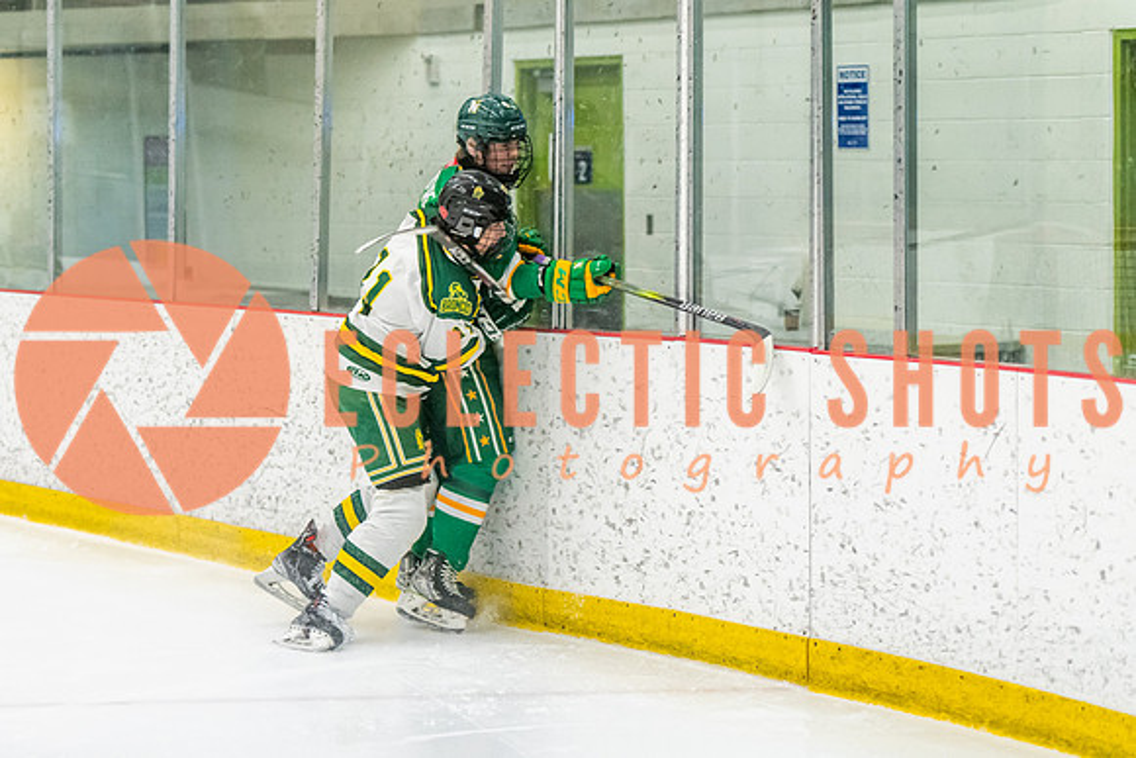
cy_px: 349
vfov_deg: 12.2
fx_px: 3555
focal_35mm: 113
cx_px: 484
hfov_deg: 18.1
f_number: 2.8
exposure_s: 1/800
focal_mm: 90
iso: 3200
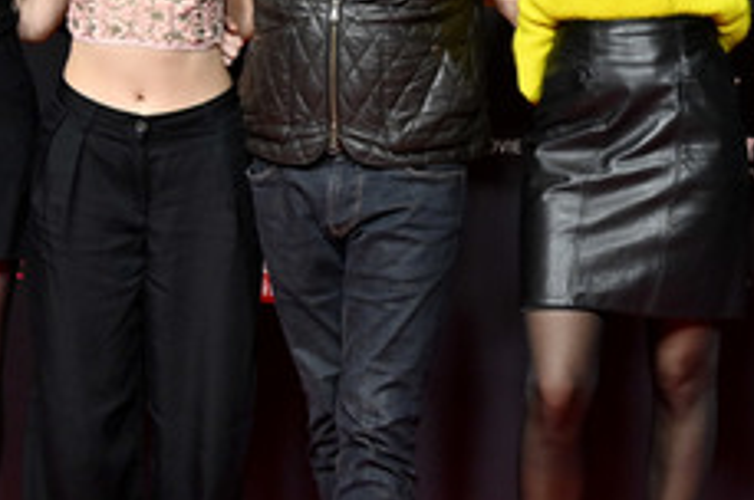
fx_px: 1380
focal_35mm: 66
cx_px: 446
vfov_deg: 20.1
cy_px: 26
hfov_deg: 30.5
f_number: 5
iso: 1250
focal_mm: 33.5
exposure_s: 1/200
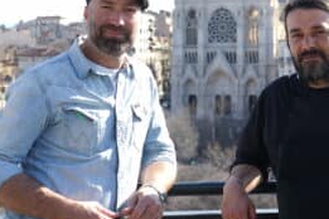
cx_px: 213
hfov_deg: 26.5
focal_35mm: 76
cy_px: 26
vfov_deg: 17.7
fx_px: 695
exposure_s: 1/160
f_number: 4
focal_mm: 33
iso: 50
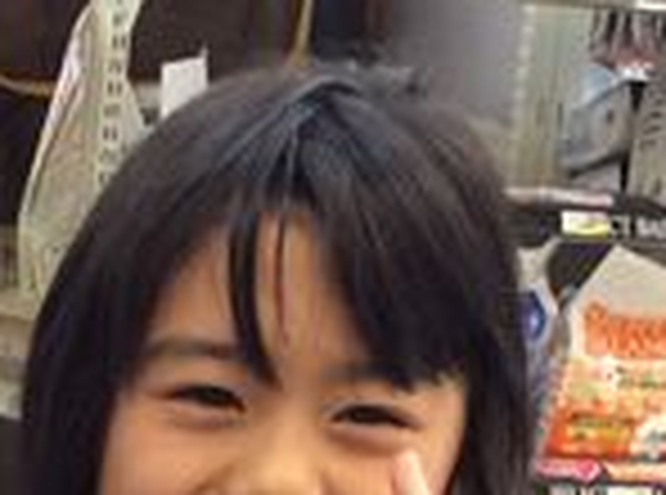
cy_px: 788
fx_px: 2493
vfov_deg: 10.8
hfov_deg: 14.7
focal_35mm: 130
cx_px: -130
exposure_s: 1/24
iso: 80
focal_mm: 3.3
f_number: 2.4
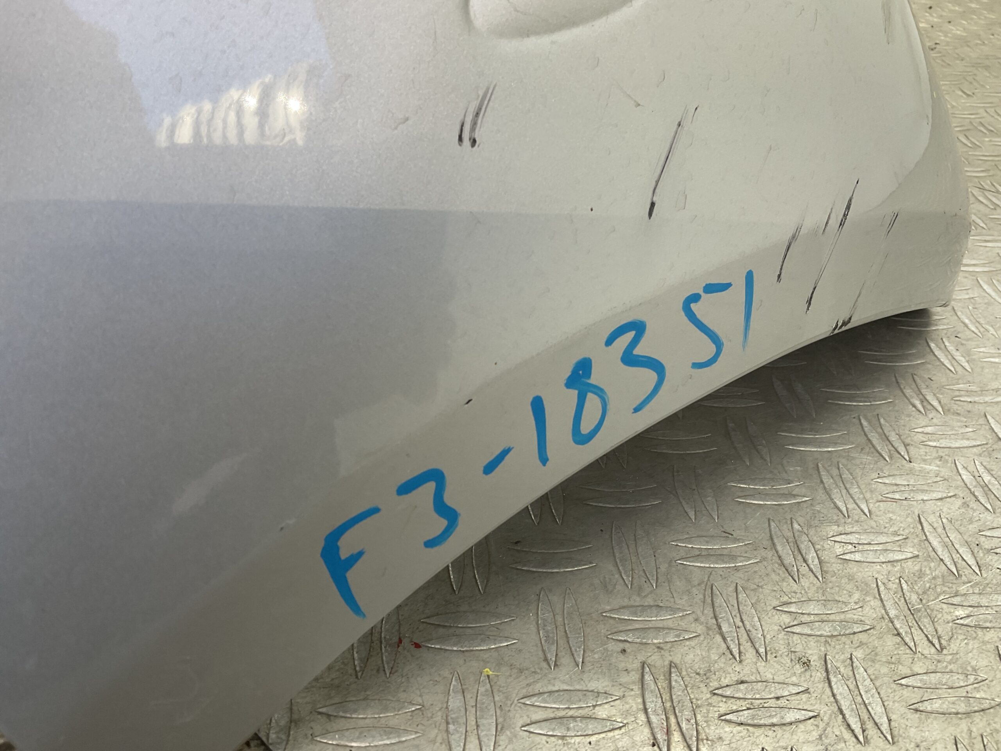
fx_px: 839
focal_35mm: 29
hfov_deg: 61.7
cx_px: 500
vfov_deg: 48.2
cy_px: 376
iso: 25
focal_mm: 3
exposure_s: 1/120
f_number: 1.8
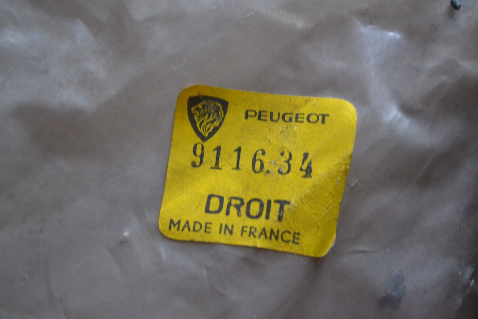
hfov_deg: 24.6
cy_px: 160
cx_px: 239
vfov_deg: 16.6
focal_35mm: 82
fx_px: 1095
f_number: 5.6
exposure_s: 1/60
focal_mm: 55
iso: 1800
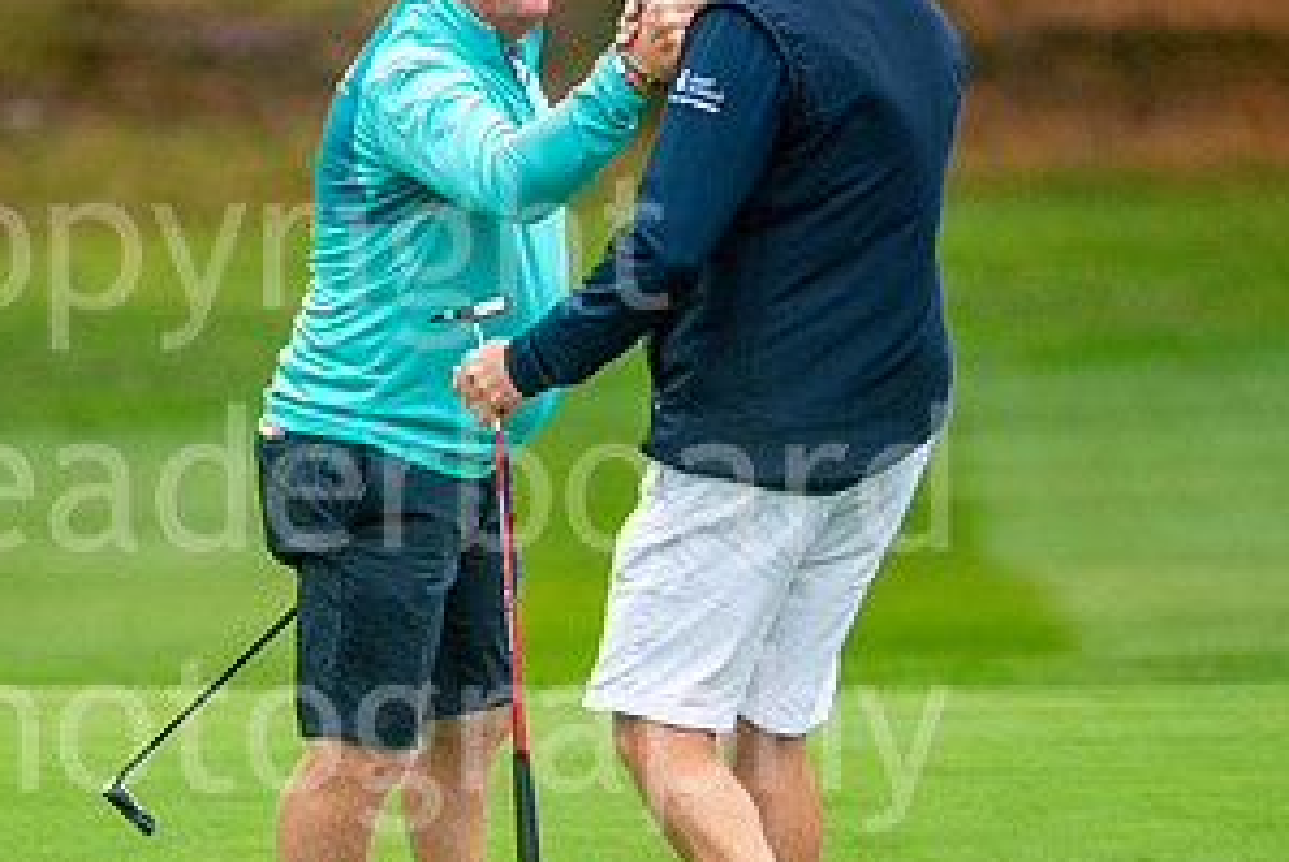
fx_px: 20823
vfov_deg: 2.4
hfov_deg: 3.5
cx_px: 401
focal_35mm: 581
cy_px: 519
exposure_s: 1/500
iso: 1000
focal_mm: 300
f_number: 4
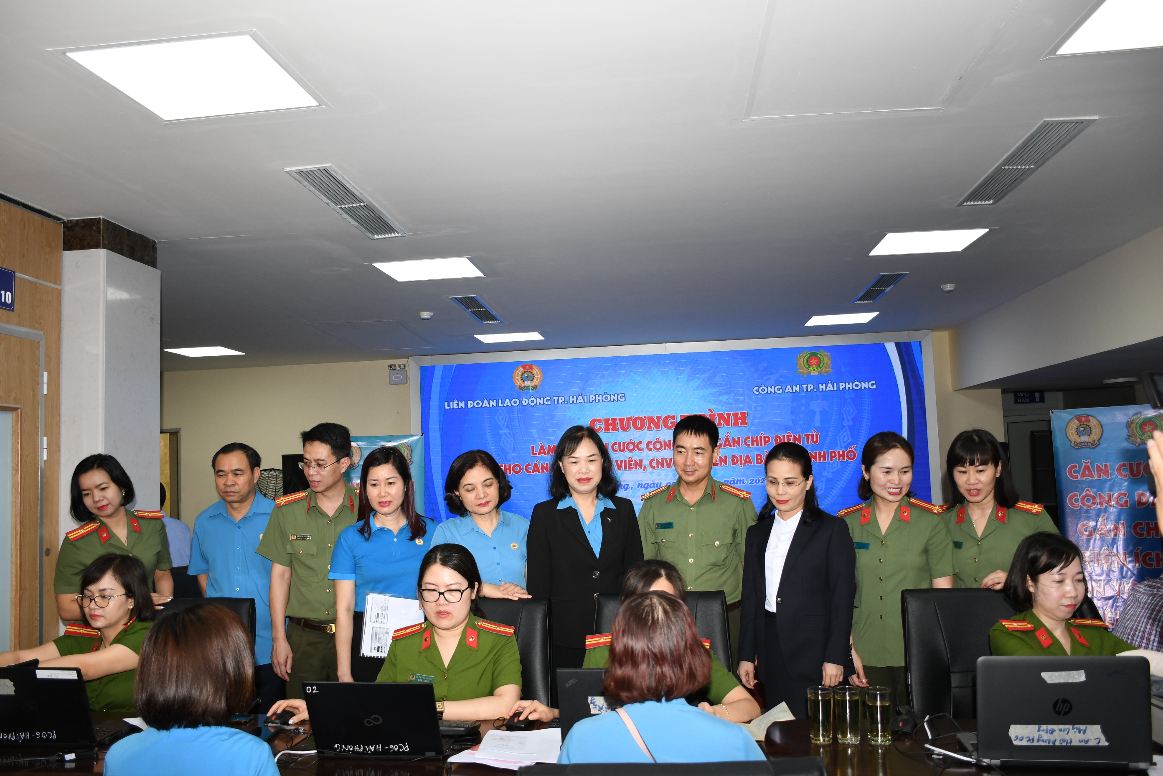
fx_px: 969
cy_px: 388
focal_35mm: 30
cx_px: 582
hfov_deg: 61.9
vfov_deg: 43.6
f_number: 3.5
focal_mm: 20
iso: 320
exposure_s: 1/200
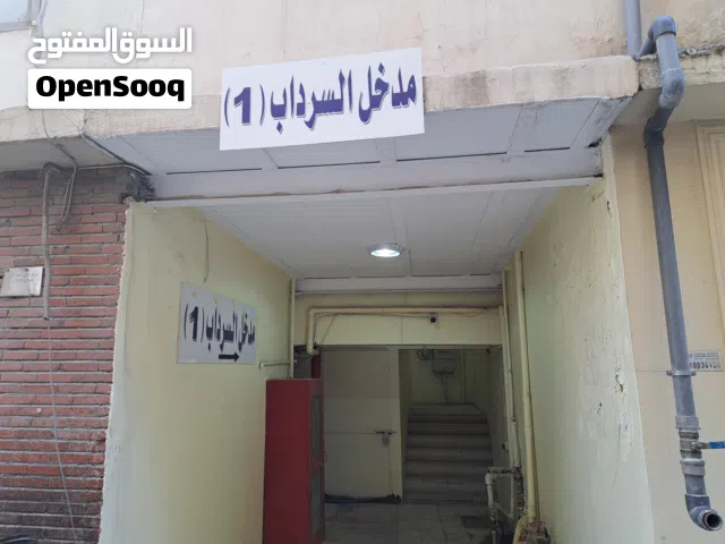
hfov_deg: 71.6
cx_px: 362
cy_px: 272
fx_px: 503
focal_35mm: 24
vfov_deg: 56.8
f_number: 1.8
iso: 50
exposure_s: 1/50
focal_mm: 5.23
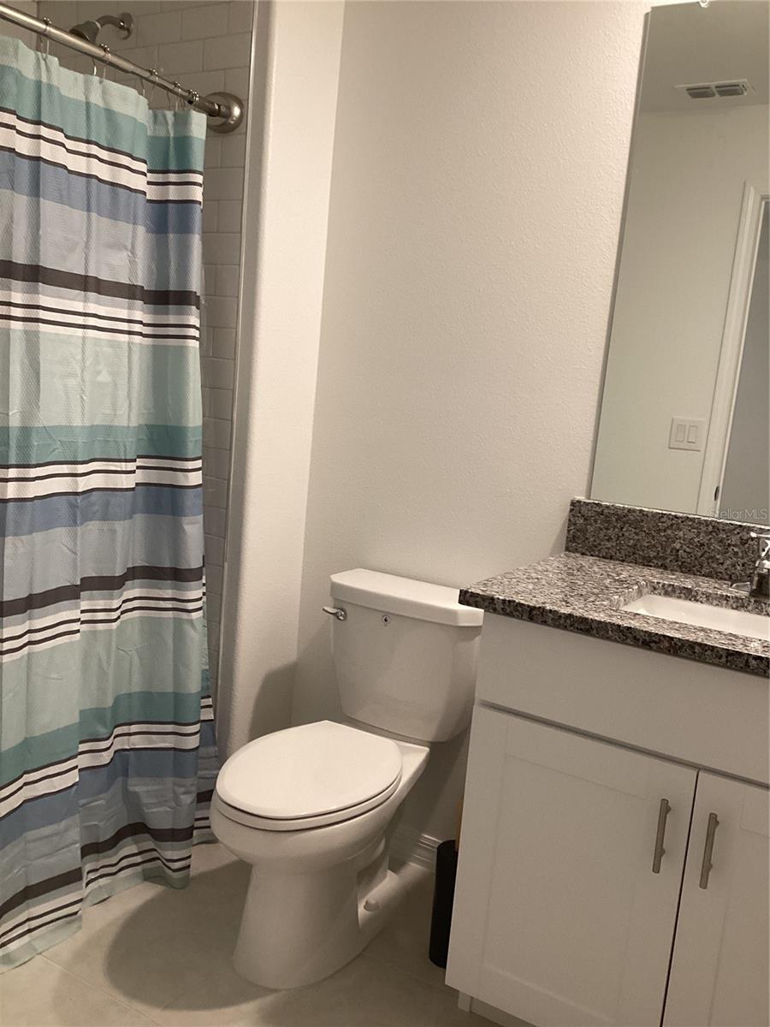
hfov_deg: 45.4
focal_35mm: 31
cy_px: 514
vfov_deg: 58.4
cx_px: 385
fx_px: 919
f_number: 2.4
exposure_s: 1/60
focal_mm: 3.3
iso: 200
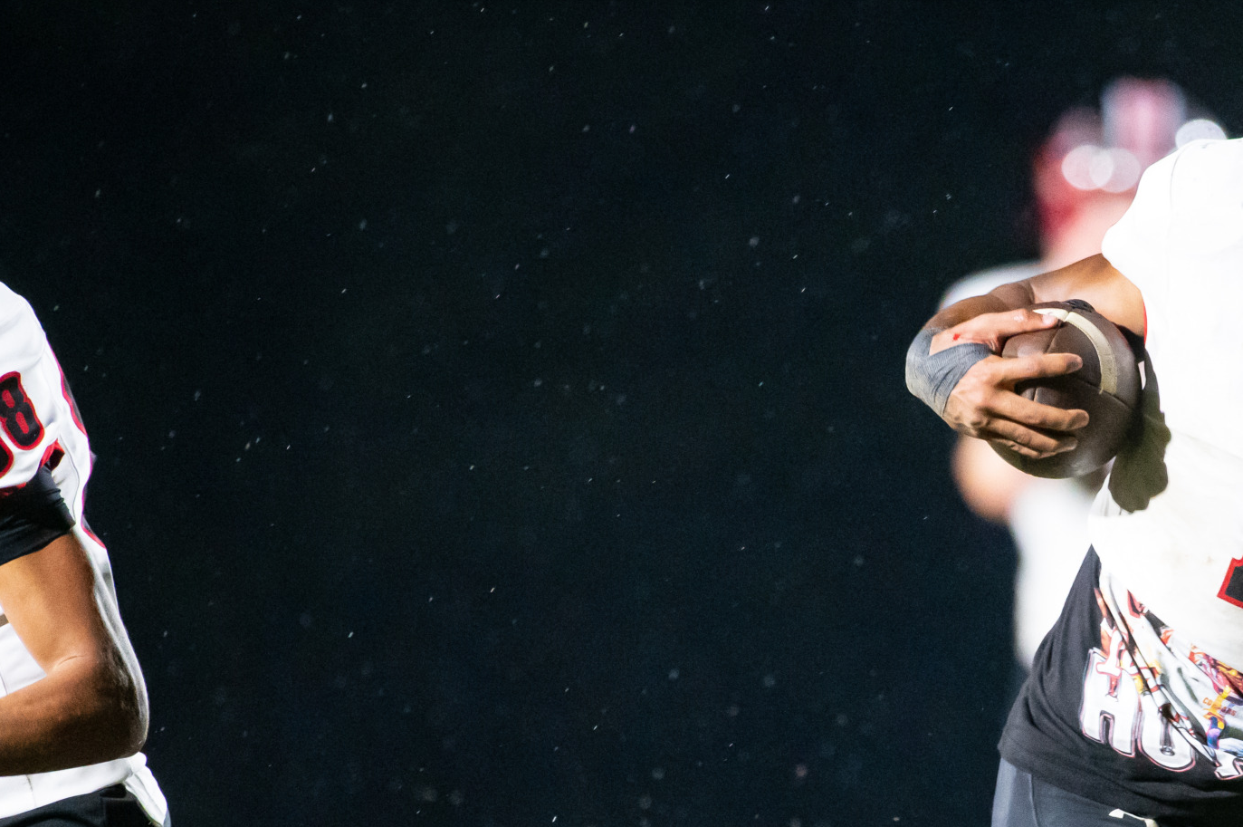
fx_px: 25736
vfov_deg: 1.8
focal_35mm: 746
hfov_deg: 2.8
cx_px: 1105
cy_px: 715
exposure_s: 1/1000
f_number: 3.2
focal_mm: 400
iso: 12800
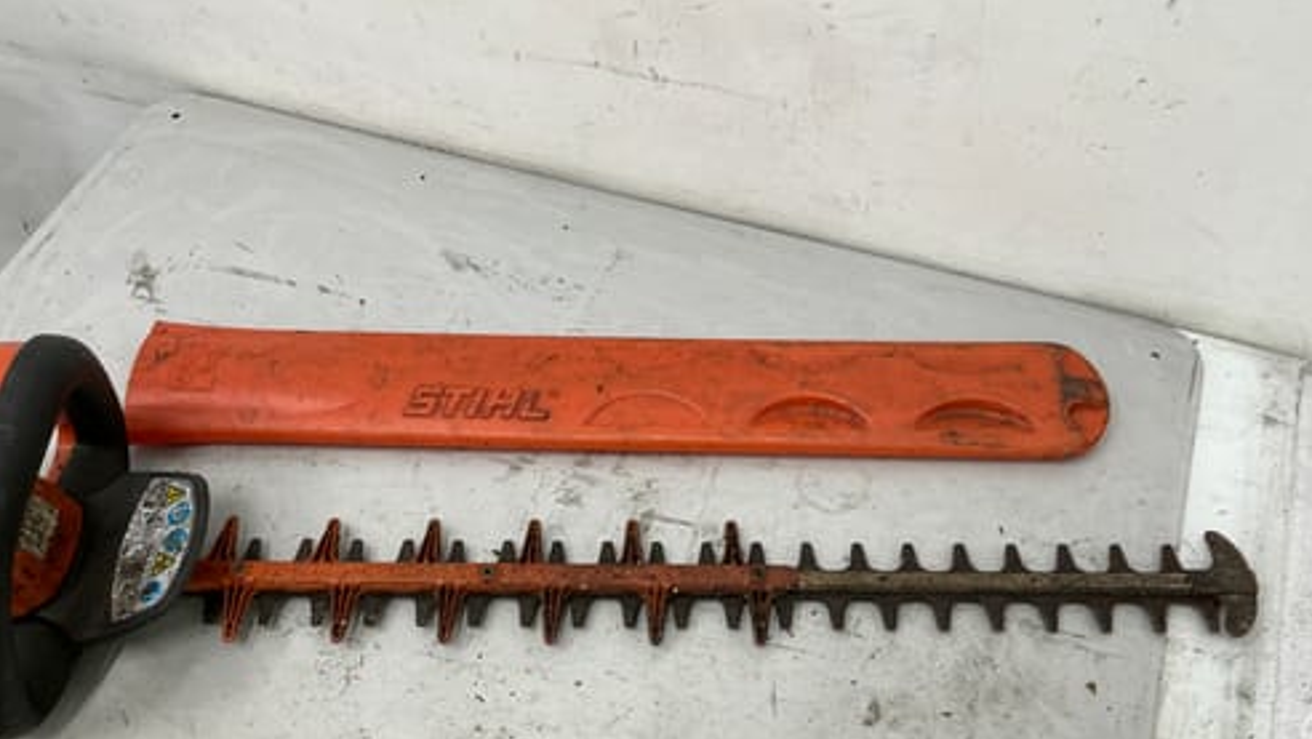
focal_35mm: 31
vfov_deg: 37.4
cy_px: 498
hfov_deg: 62.6
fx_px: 1079
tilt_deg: -58.3
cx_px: 664
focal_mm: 3
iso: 40
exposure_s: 1/50
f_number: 1.8
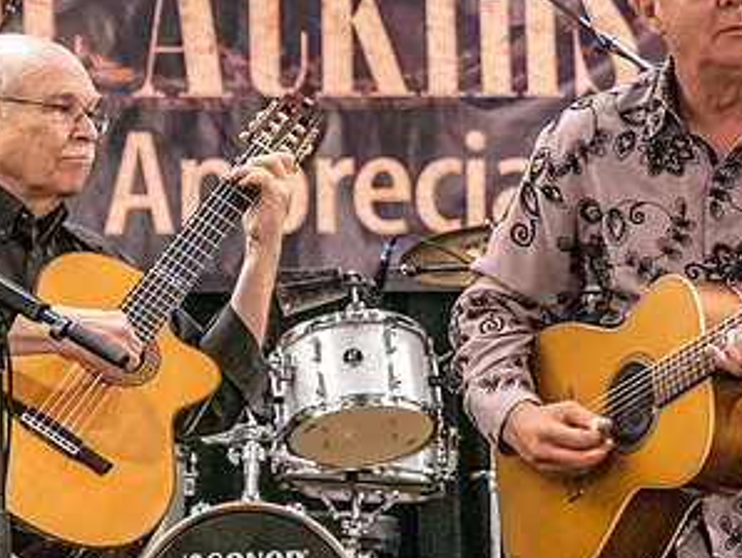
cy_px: 280
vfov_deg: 8.4
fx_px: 3797
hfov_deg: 11.2
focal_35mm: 177
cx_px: 386
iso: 8000
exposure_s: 1/160
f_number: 5.6
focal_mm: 69
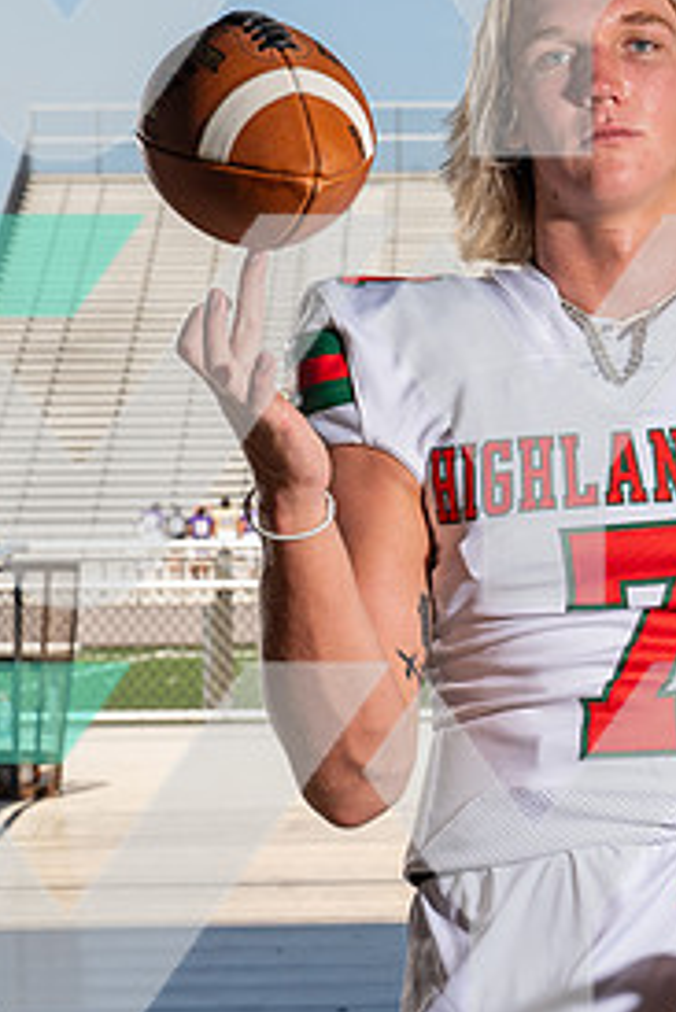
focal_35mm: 148
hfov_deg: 9.2
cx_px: 698
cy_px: 412
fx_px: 4163
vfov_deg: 13.9
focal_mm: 70
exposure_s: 1/250
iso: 160
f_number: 10
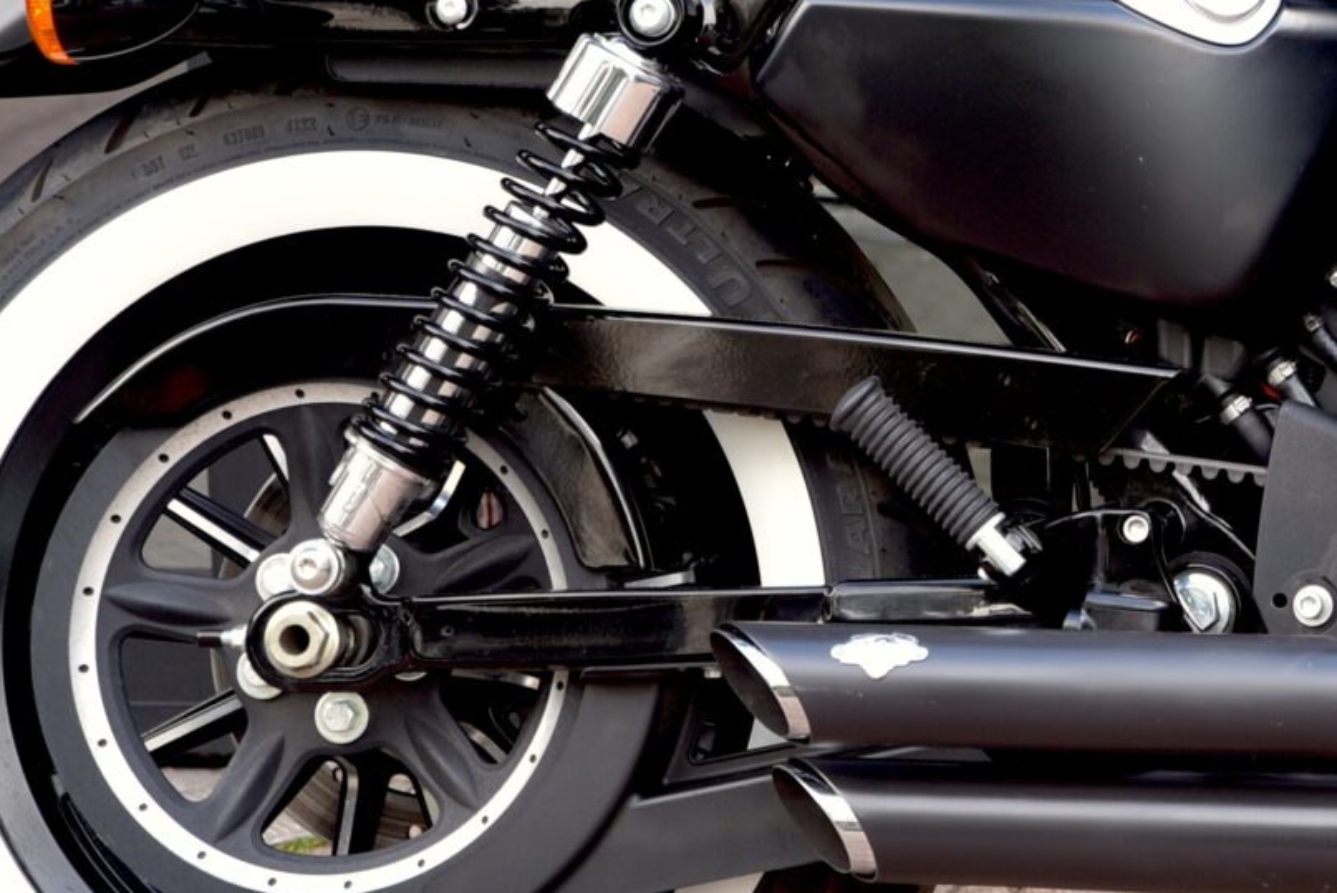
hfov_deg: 9.1
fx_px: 8249
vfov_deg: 6.2
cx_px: 1827
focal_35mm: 222
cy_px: 21
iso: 100
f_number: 4
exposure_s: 1/60
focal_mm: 70
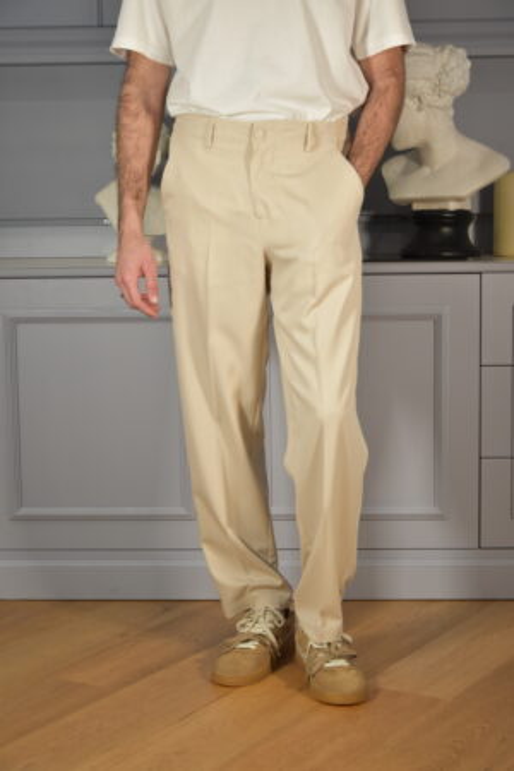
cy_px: 386
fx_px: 1542
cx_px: 257
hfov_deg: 18.9
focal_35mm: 72
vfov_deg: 28.1
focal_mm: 48
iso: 640
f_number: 4.8
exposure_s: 1/30
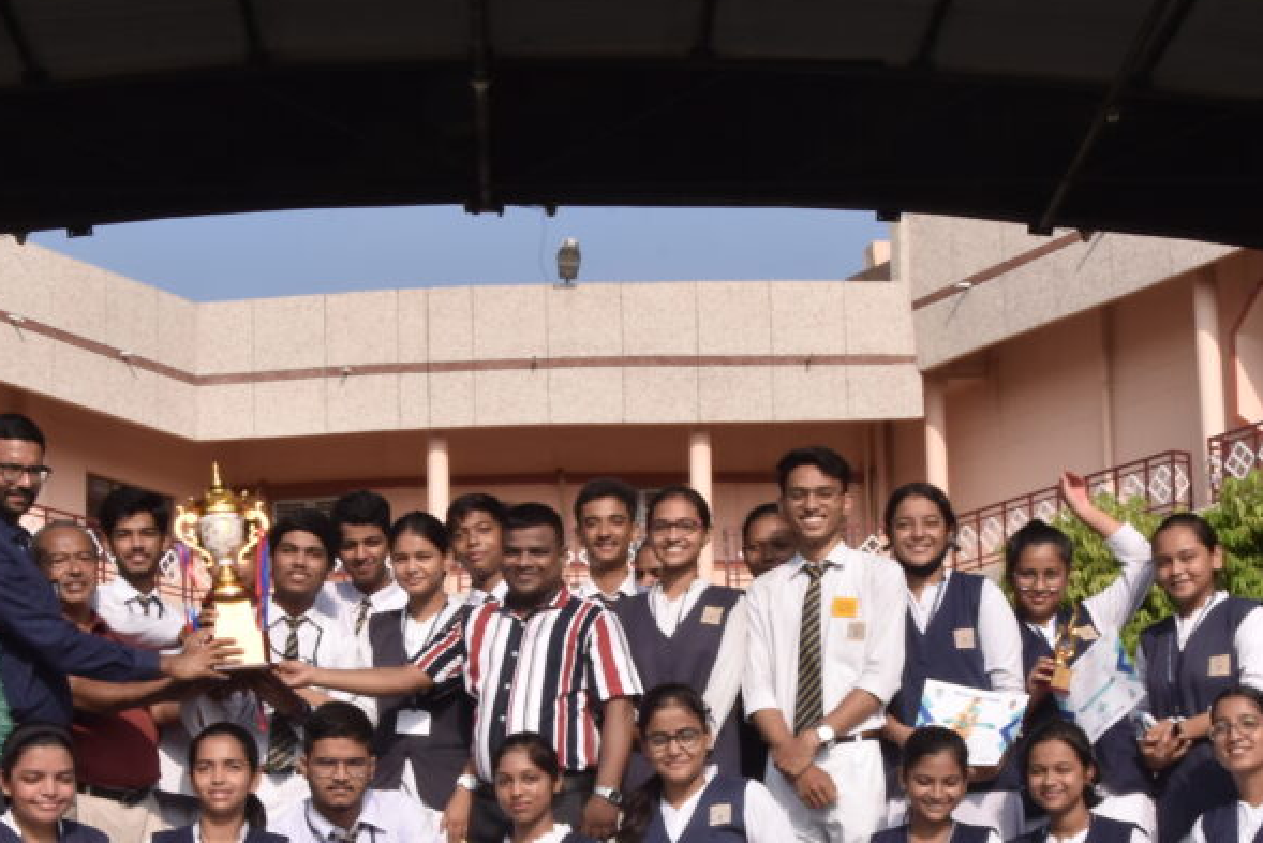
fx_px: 2562
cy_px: 718
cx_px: 588
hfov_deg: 27.7
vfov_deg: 18.4
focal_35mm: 73
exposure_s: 1/160
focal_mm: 28
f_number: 20
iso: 400
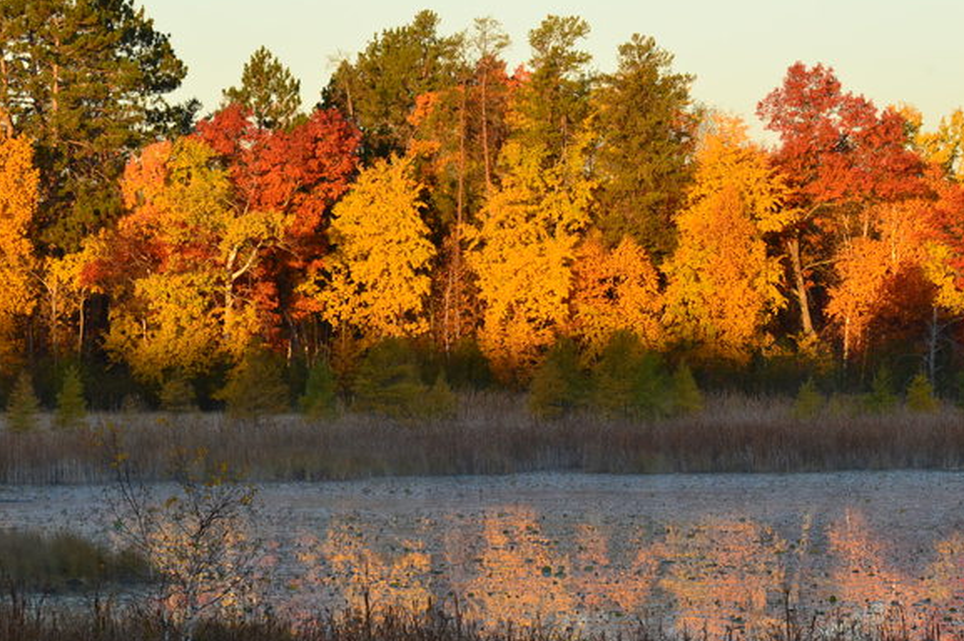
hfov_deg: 10.2
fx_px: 5379
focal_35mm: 201
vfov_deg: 6.8
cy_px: 282
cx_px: 413
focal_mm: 112
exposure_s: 1/125
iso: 800
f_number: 13
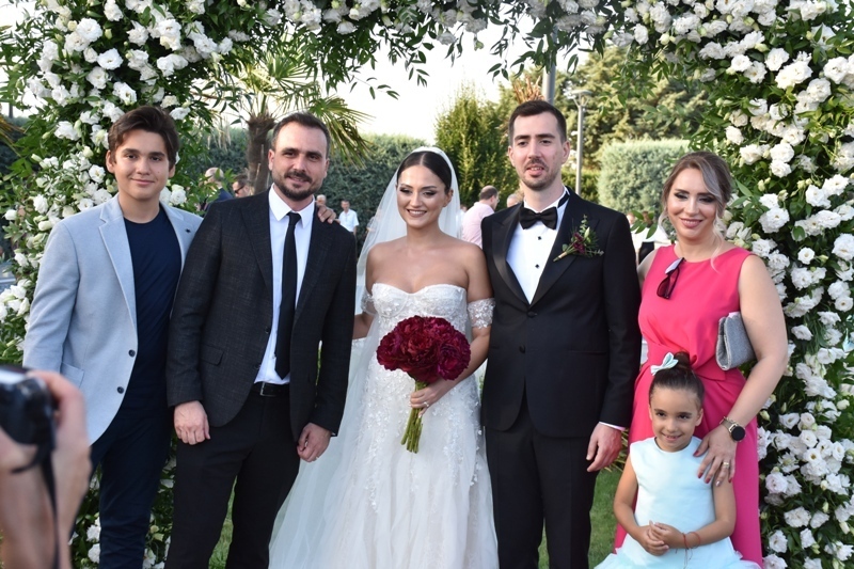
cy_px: 284
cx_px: 427
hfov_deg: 35.1
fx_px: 1352
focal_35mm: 57
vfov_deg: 23.8
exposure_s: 1/500
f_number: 8
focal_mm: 38
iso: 720
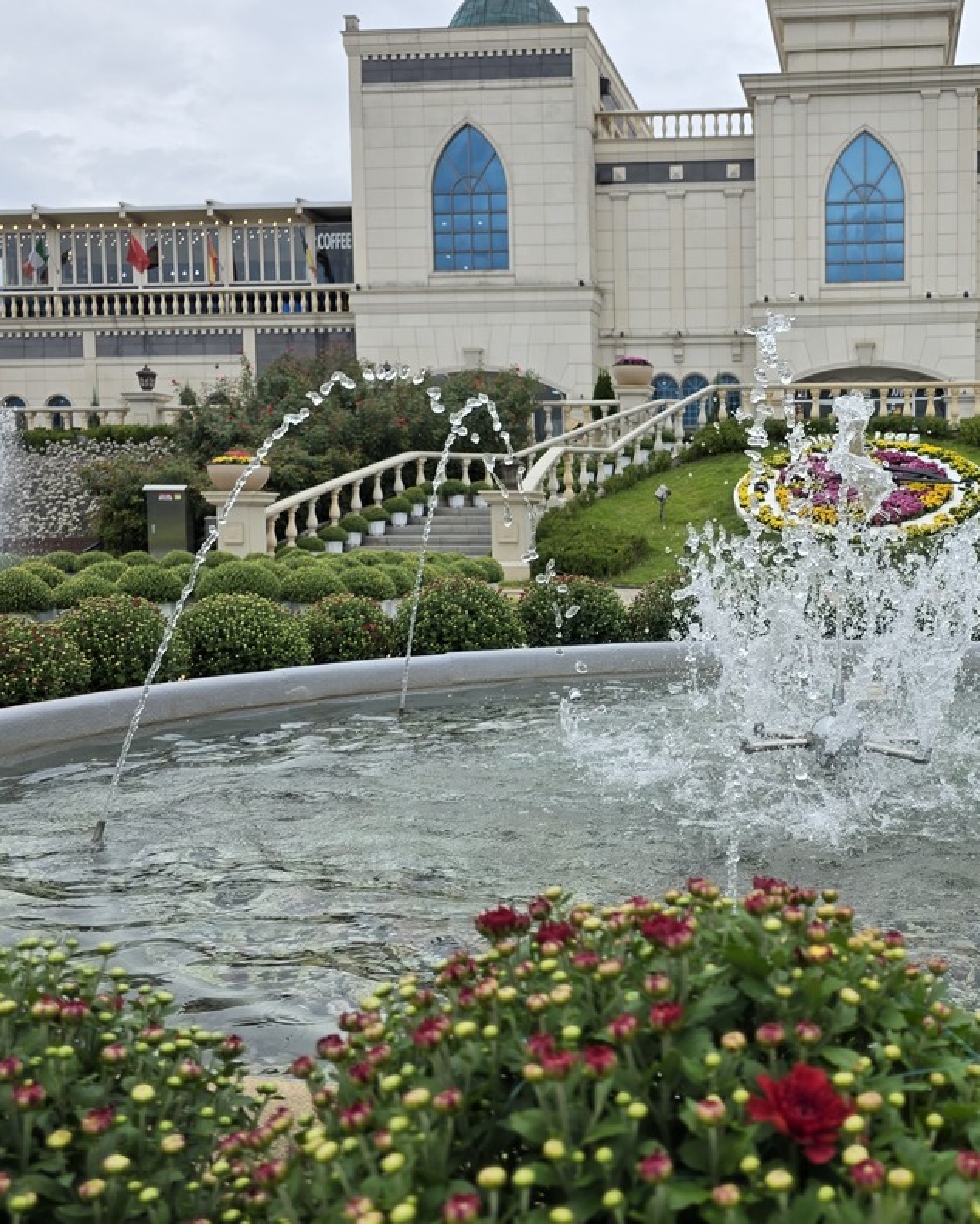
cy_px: 607
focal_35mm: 34
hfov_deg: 41.5
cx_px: 785
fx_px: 1232
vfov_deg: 52.8
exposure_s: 1/2760
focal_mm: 6.3
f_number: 1.7
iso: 80
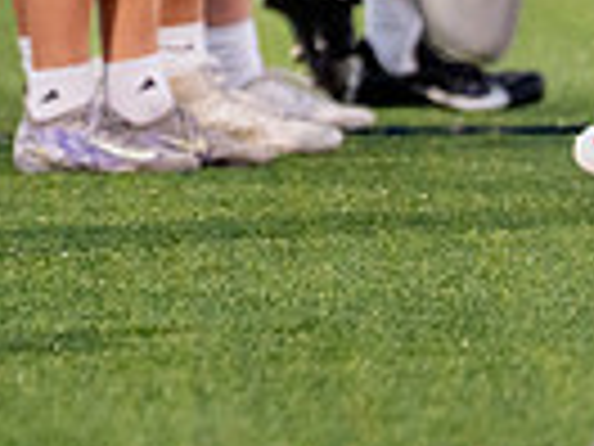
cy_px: -443
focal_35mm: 1327
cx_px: -490
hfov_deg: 1.5
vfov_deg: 1.1
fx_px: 22771
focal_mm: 200
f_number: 2.8
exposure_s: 1/1000
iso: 1000
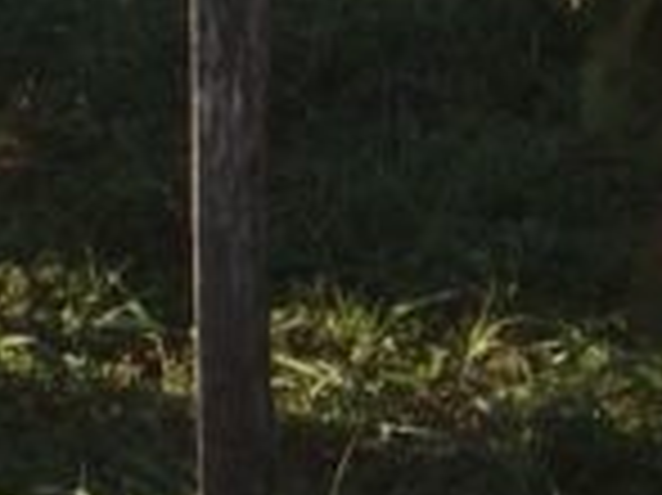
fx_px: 3860
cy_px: -904
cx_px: -162
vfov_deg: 6.7
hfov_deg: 9.6
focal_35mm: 202
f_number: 2.2
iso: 32
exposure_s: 1/1282
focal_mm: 4.15
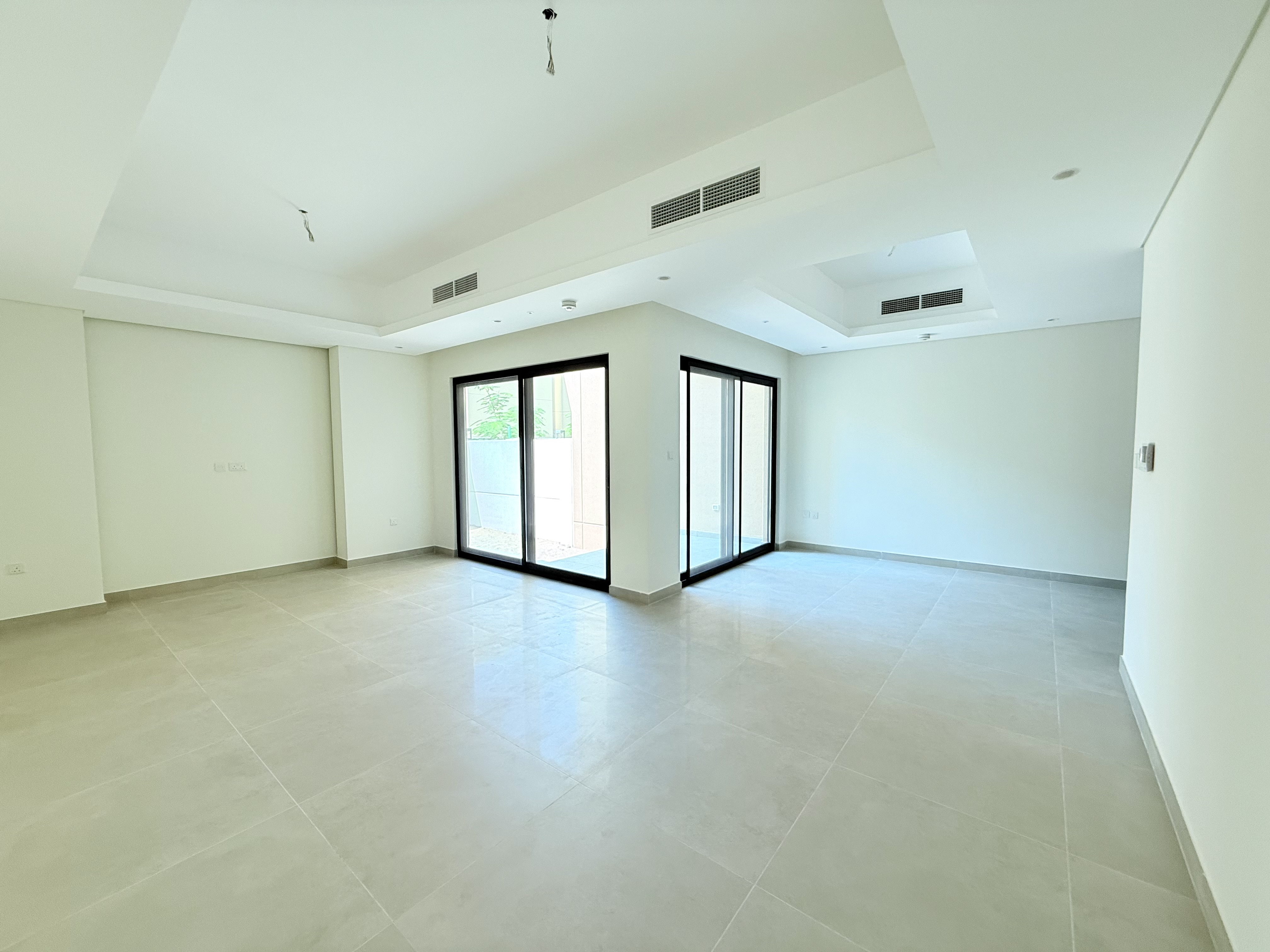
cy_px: 476
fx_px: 514
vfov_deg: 85.7
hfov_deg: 102.1
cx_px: 635
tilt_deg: -2.0
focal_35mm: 14
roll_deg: +0.3
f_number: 2.2
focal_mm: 2.22
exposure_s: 1/100
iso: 100
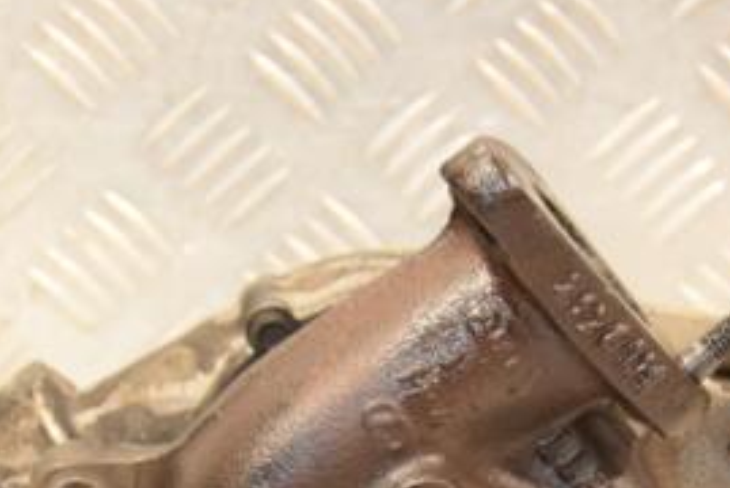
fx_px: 3390
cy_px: 515
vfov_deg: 8.2
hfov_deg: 12.3
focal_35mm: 167
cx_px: 456
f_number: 5.6
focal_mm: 50
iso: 1600
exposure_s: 1/160
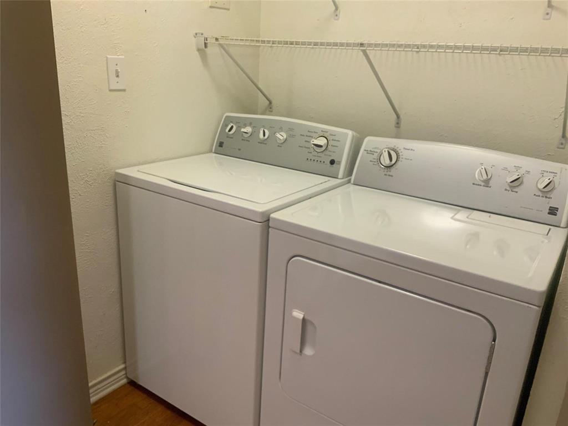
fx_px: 476
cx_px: 284
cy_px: 213
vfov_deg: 48.2
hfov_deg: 61.7
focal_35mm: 29
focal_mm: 3
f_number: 1.8
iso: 200
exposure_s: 1/60
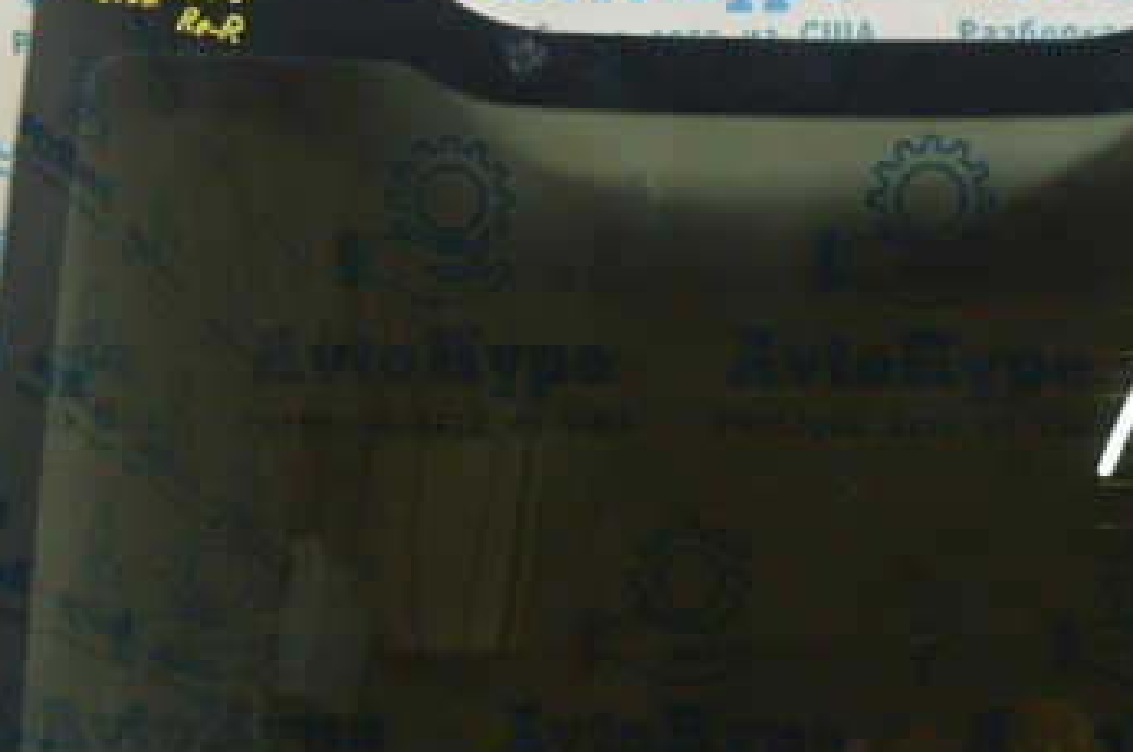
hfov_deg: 31.0
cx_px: 831
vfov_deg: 21.0
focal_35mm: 64
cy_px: 596
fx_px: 2009
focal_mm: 23
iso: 400
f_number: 5.6
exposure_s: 1/20
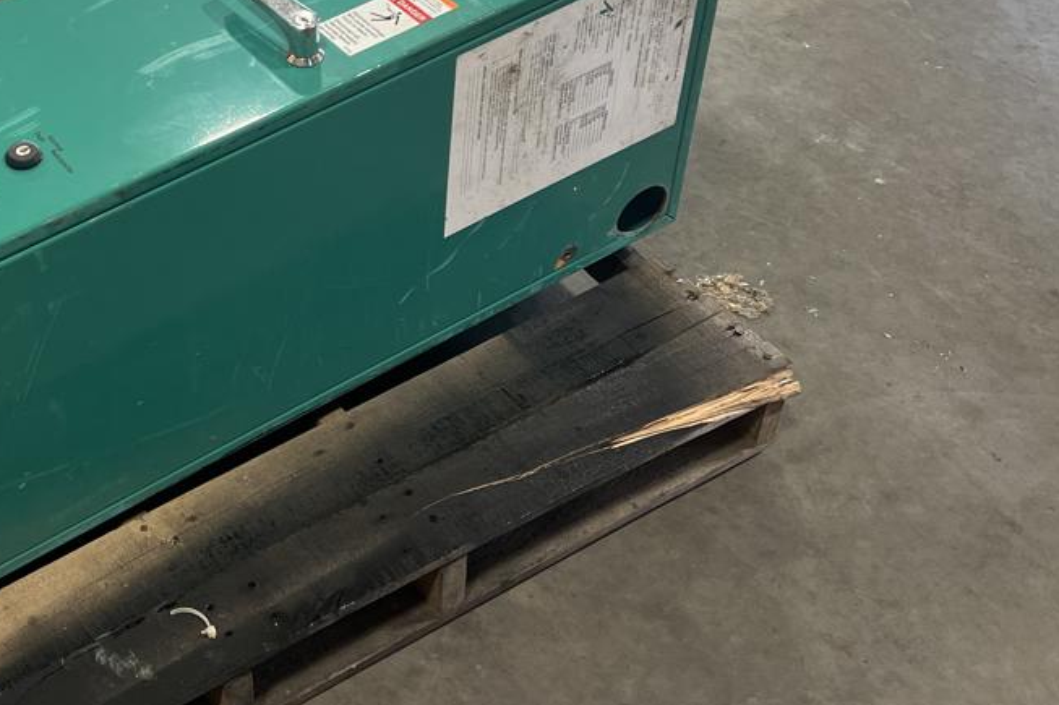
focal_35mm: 53
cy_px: 172
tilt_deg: -43.3
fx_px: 1559
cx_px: 157
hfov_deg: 35.8
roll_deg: +2.8
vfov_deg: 25.2
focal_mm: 5.7
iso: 125
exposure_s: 1/115
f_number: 1.5
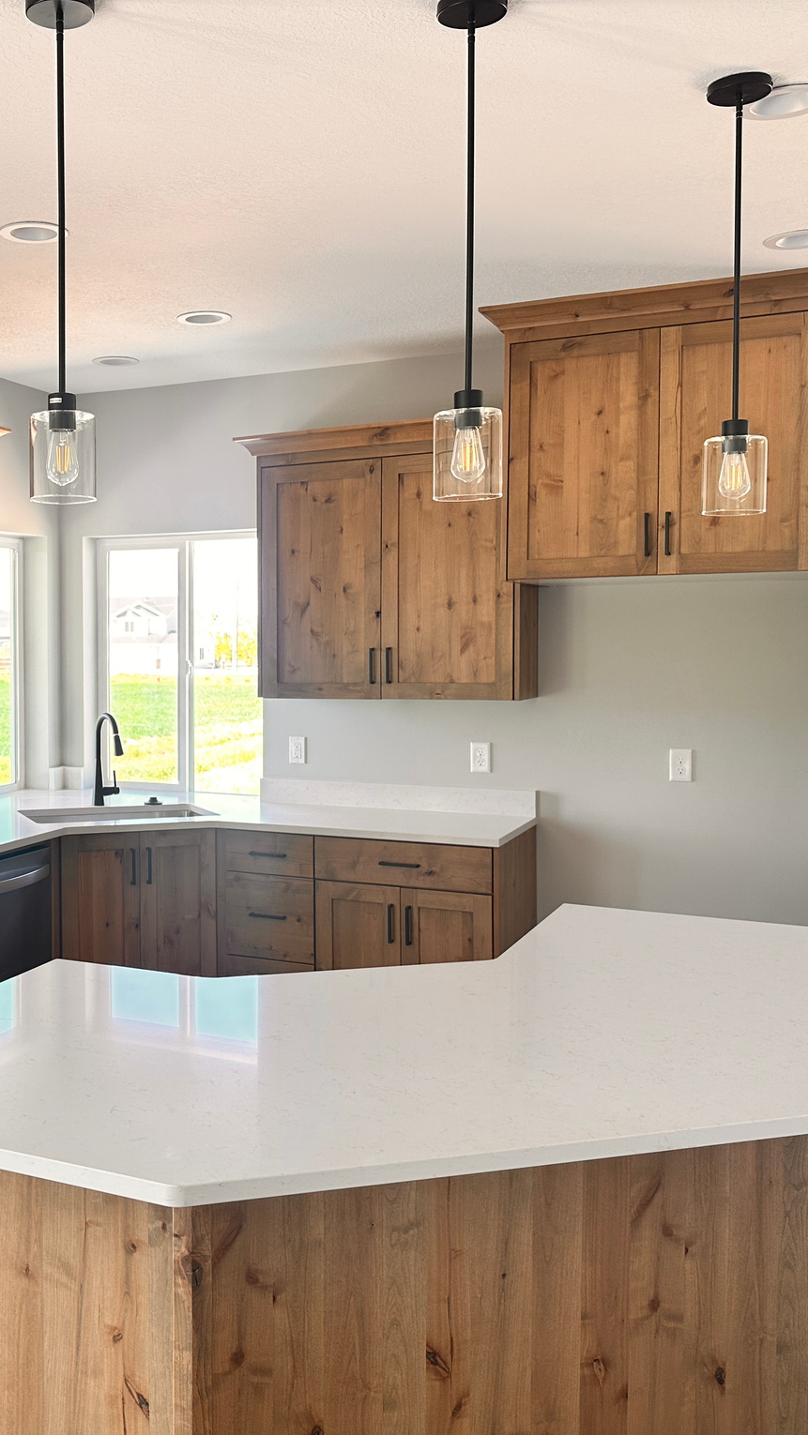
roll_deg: +0.1
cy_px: 719
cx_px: 98
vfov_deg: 56.6
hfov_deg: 32.2
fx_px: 1333
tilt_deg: -3.3
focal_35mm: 35
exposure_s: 1/121
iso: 80
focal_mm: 6.86
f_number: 1.78
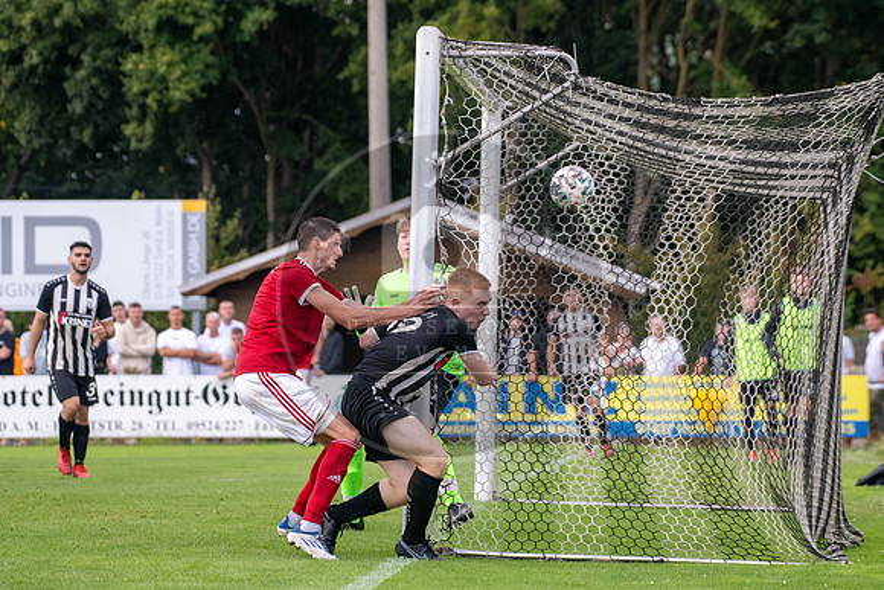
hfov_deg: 9.6
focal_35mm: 215
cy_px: 282
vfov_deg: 6.4
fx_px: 5279
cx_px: 428
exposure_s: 1/1600
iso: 1600
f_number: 5.6
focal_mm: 200
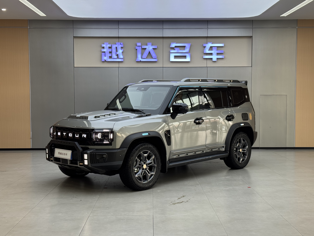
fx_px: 435
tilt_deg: -2.8
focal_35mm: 48
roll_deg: -0.1
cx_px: 157
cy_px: 118
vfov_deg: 30.3
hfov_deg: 39.7
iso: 50
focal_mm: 6.76
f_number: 1.78
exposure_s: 1/121
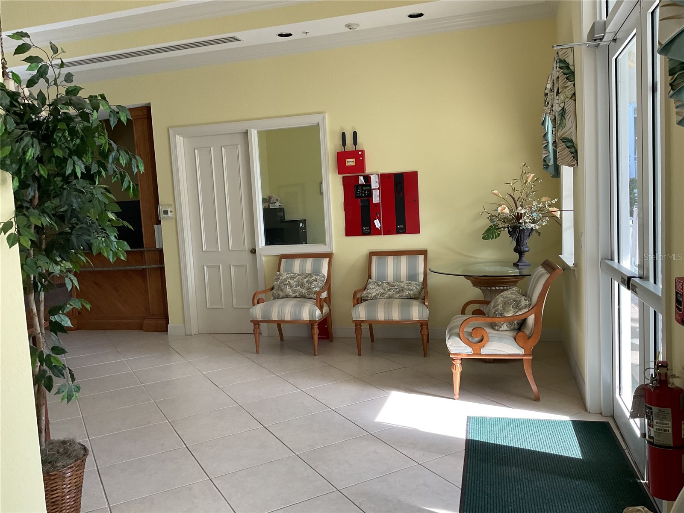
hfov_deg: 61.7
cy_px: 256
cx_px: 342
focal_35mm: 29
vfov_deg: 48.2
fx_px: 573
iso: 50
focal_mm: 3
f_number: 1.8
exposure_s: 1/60
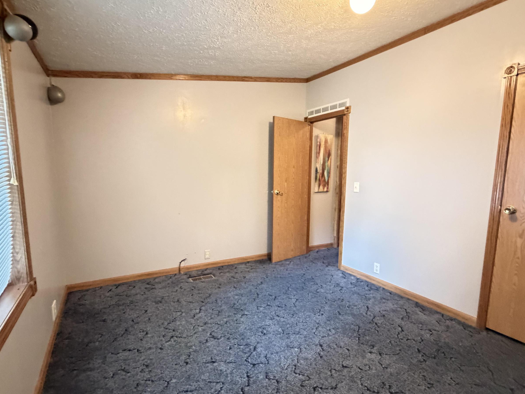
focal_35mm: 18
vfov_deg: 71.5
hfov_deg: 87.7
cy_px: 208
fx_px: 273
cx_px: 266
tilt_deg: -7.6
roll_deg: -0.3
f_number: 2.2
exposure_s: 1/30
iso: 1600
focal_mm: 2.22
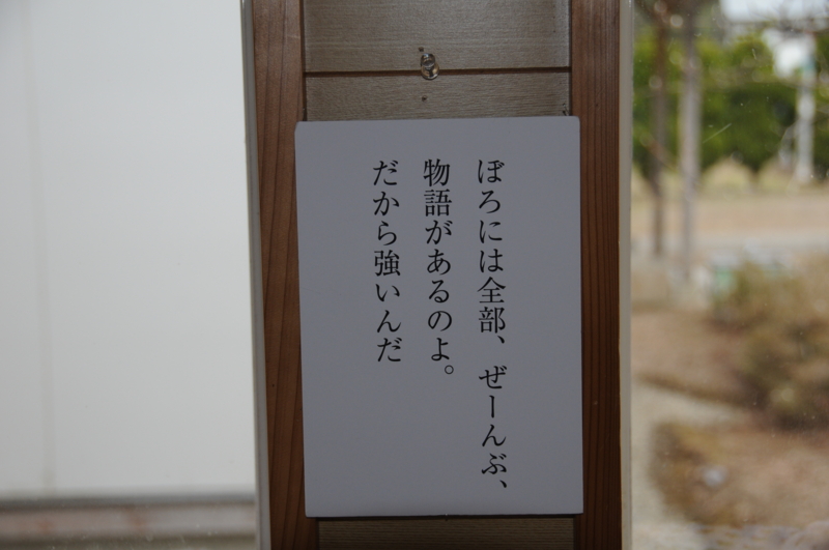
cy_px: 275
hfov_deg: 29.3
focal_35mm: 69
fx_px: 1587
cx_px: 414
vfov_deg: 19.7
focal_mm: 46
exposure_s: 1/200
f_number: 4.5
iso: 400
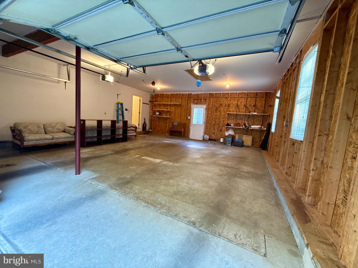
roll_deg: -4.8
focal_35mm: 14
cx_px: 179
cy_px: 134
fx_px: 145
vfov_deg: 85.7
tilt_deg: -5.3
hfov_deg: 102.1
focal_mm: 2.22
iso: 500
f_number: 2.2
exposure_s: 1/60
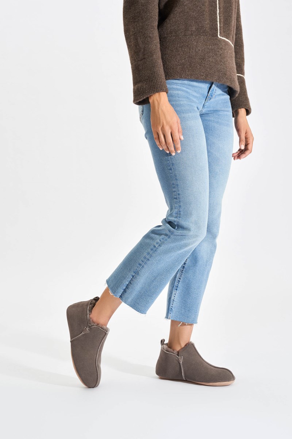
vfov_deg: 37.7
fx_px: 641
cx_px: 146
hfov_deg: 25.7
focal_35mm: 53
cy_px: 220
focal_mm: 52.7
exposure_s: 1/160
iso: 100
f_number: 8
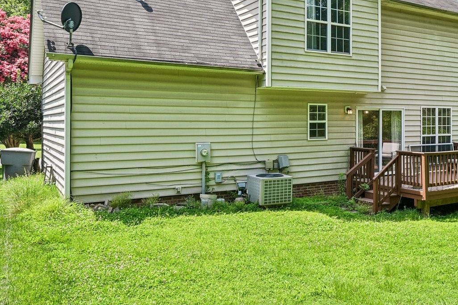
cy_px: 90
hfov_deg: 49.1
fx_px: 458
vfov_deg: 36.3
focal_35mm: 36
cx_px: 386
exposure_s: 1/200
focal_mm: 18
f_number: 8
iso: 100
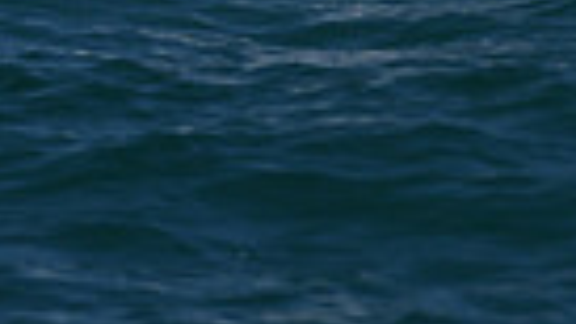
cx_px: 402
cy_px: -867
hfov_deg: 5.7
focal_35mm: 376
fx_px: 5742
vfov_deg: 3.1
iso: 250
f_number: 5.6
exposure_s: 1/800
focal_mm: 85
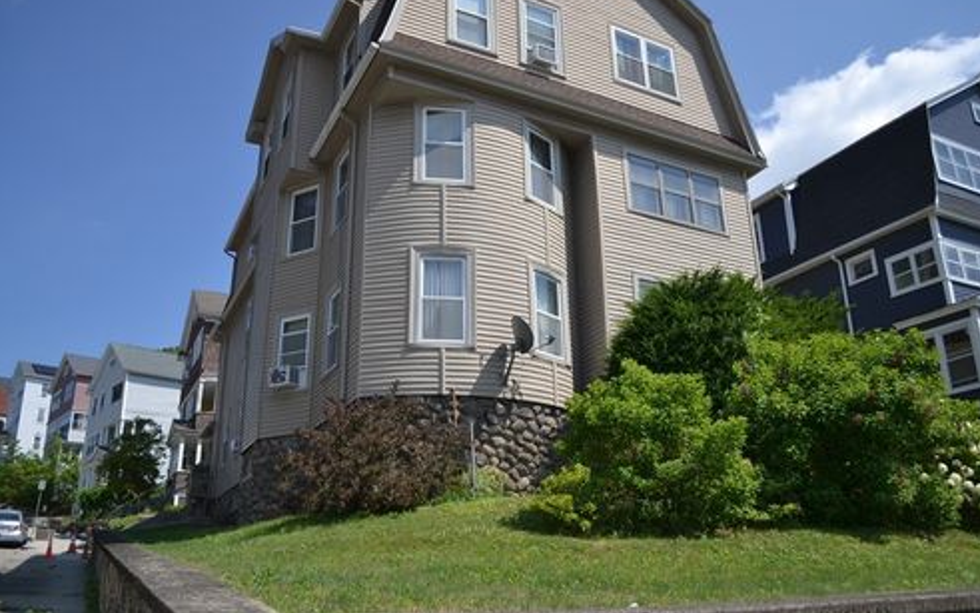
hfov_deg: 66.5
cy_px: 308
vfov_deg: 44.6
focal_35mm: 28
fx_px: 748
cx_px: 497
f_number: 3.5
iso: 100
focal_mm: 18
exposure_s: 1/1000
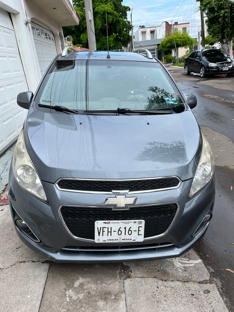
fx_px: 234
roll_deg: +6.4
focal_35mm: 26
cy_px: 156
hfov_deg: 53.1
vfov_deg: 67.3
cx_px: 117
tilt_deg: -22.4
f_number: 1.6
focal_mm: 5.1
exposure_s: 1/1672
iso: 50
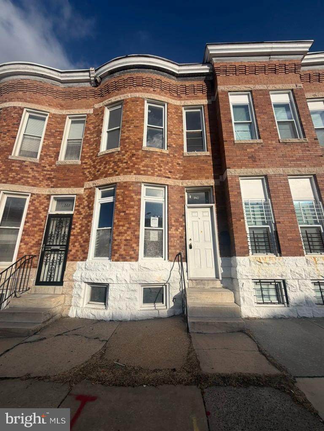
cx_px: 162
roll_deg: +2.4
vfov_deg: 102.1
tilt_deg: +10.1
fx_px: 175
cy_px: 216
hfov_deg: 85.7
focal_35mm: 14
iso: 20
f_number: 2.2
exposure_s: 1/1285
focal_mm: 2.22
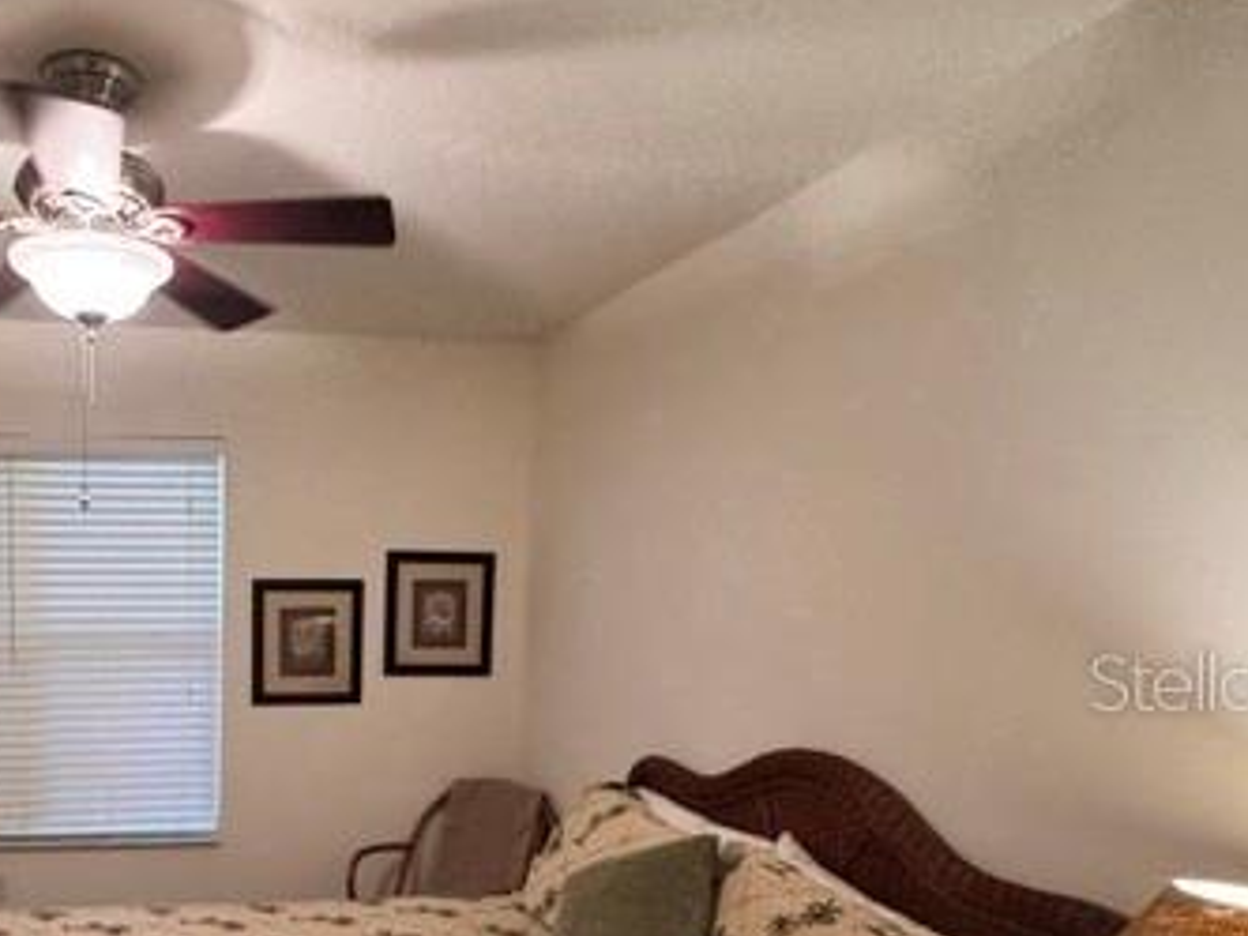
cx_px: 241
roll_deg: -1.3
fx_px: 973
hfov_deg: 59.9
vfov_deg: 49.7
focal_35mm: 27
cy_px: 680
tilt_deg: -6.9
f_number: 2.2
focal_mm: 2.22
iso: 500
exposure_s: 1/60
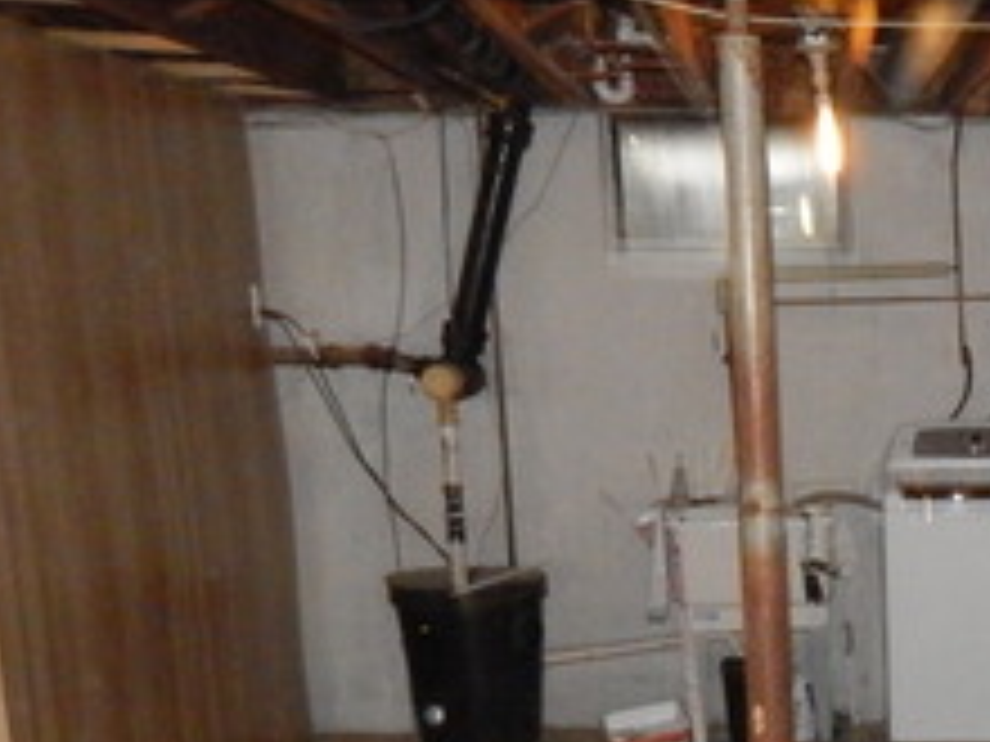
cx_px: 1138
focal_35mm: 64
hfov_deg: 27.2
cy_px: 782
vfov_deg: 21.9
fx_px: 1830
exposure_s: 1/30
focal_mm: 4
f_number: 6
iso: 900
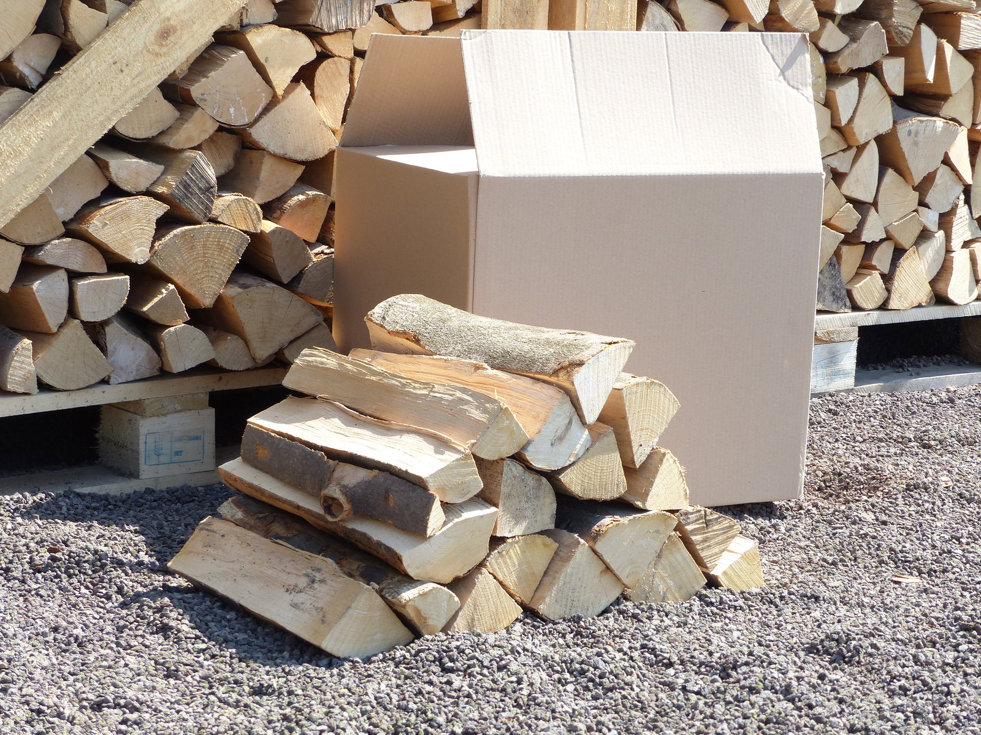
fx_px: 2352
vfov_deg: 17.8
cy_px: 368
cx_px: 490
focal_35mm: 83
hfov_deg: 23.6
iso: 100
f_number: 4
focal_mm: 15
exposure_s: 1/250
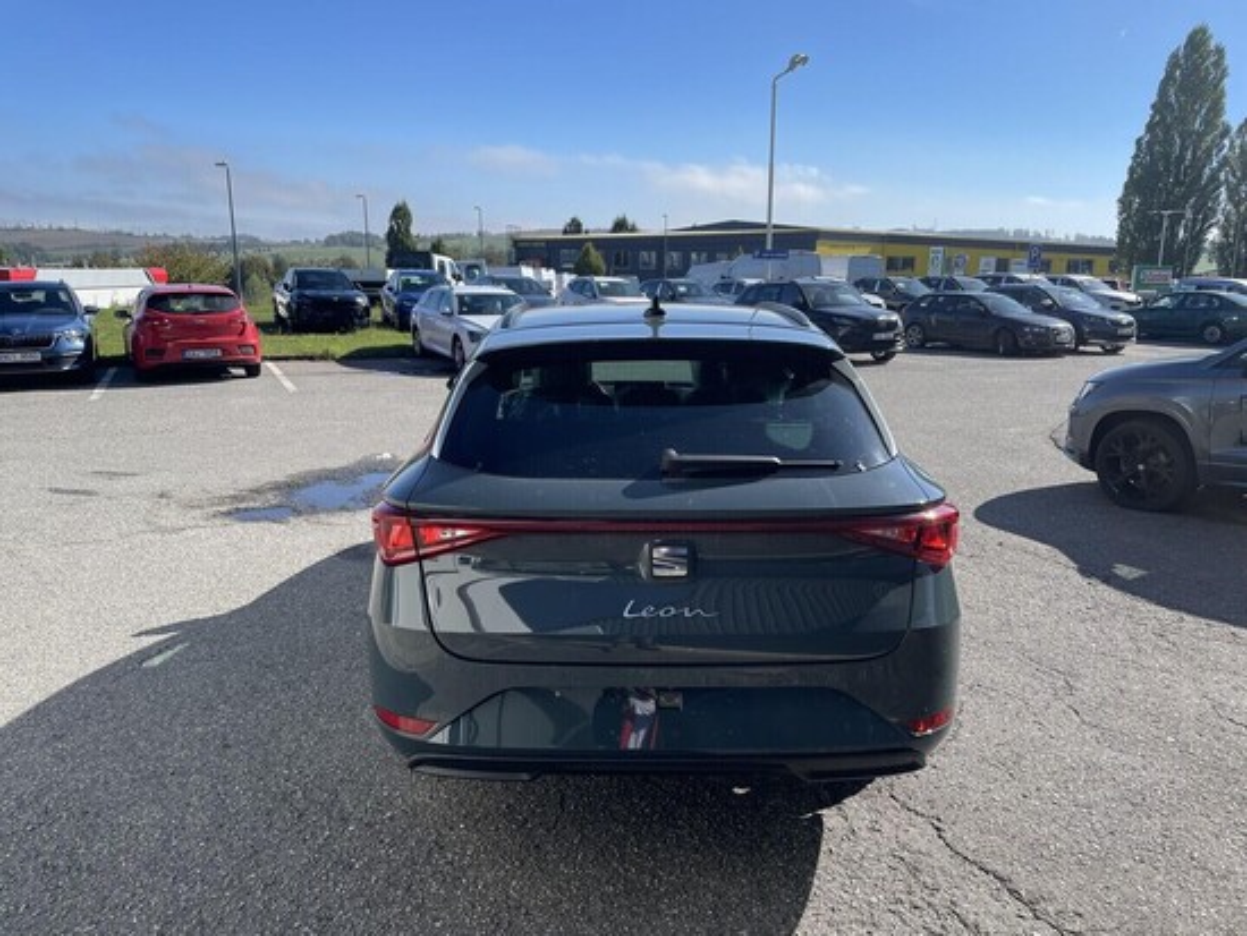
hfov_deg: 67.3
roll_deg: -1.1
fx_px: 937
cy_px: 468
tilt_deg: -12.5
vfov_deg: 53.1
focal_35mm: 26
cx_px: 624
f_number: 1.6
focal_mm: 4.2
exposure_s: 1/3125
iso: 32
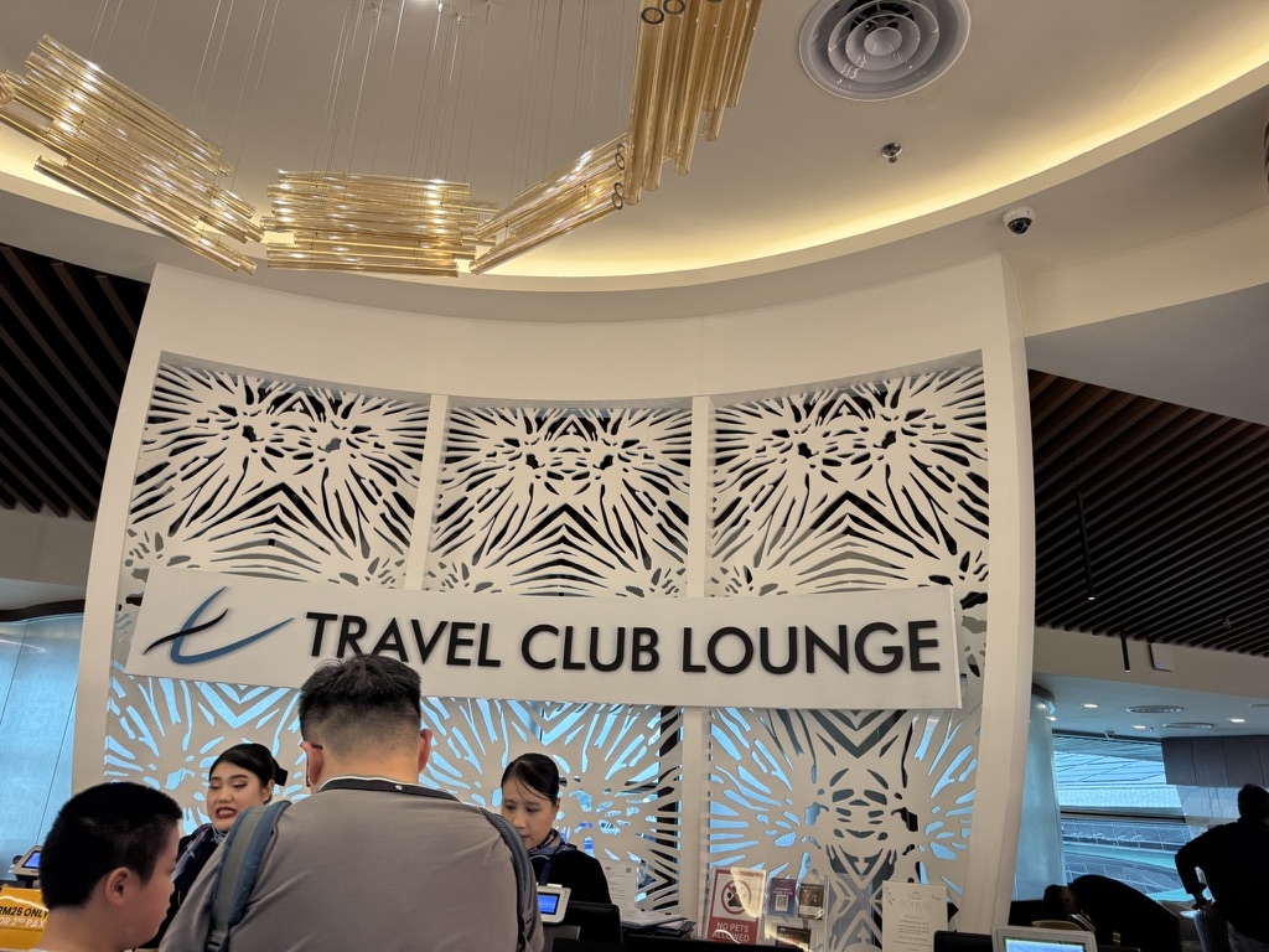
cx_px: 634
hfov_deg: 71.6
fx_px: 880
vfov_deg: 56.8
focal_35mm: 24
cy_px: 476
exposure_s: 1/100
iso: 125
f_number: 1.78
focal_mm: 6.76
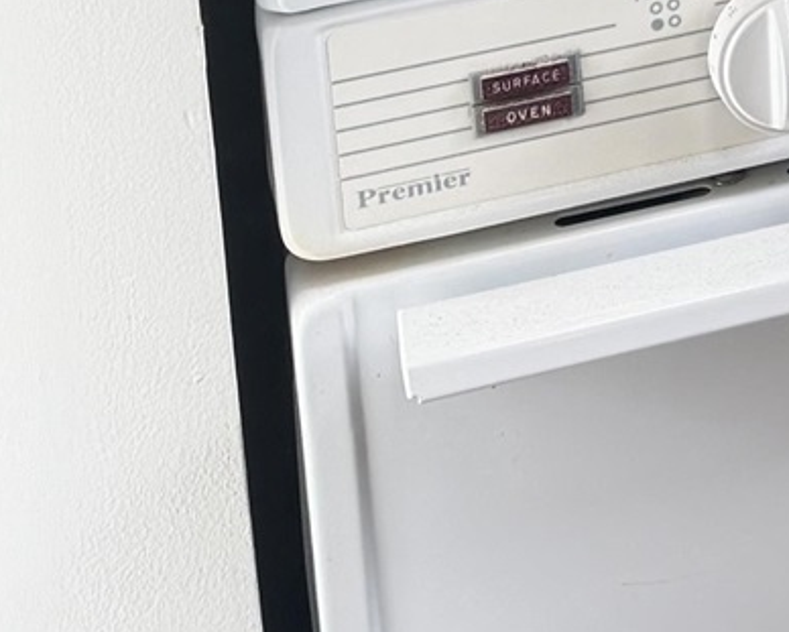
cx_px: 1452
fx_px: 3248
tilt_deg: -12.8
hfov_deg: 12.5
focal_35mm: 139
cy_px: -1067
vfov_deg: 9.4
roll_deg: +1.2
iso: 64
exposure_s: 1/120
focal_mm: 6.76
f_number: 1.78
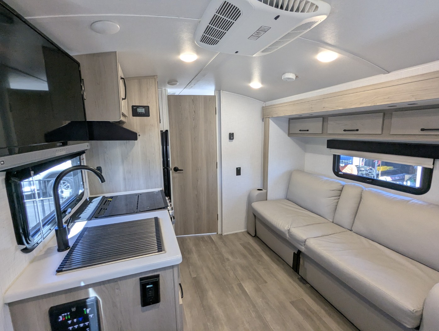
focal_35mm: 16
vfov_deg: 78.2
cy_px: 166
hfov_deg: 94.4
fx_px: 203
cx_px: 220
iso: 177
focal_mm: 2.35
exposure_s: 1/94.3
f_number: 2.2
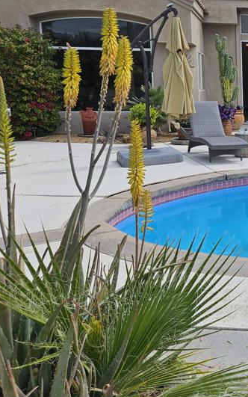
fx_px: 508
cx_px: 348
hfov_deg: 23.3
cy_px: 137
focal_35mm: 47
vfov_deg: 42.2
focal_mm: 5.4
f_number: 1.8
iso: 25
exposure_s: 1/2866
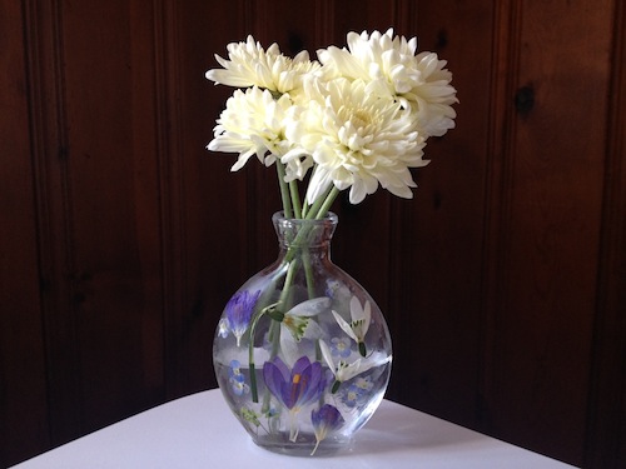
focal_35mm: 35
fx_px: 633
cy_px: 234
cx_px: 313
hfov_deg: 52.6
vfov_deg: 40.7
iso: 125
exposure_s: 1/20
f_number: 2.4
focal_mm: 4.28
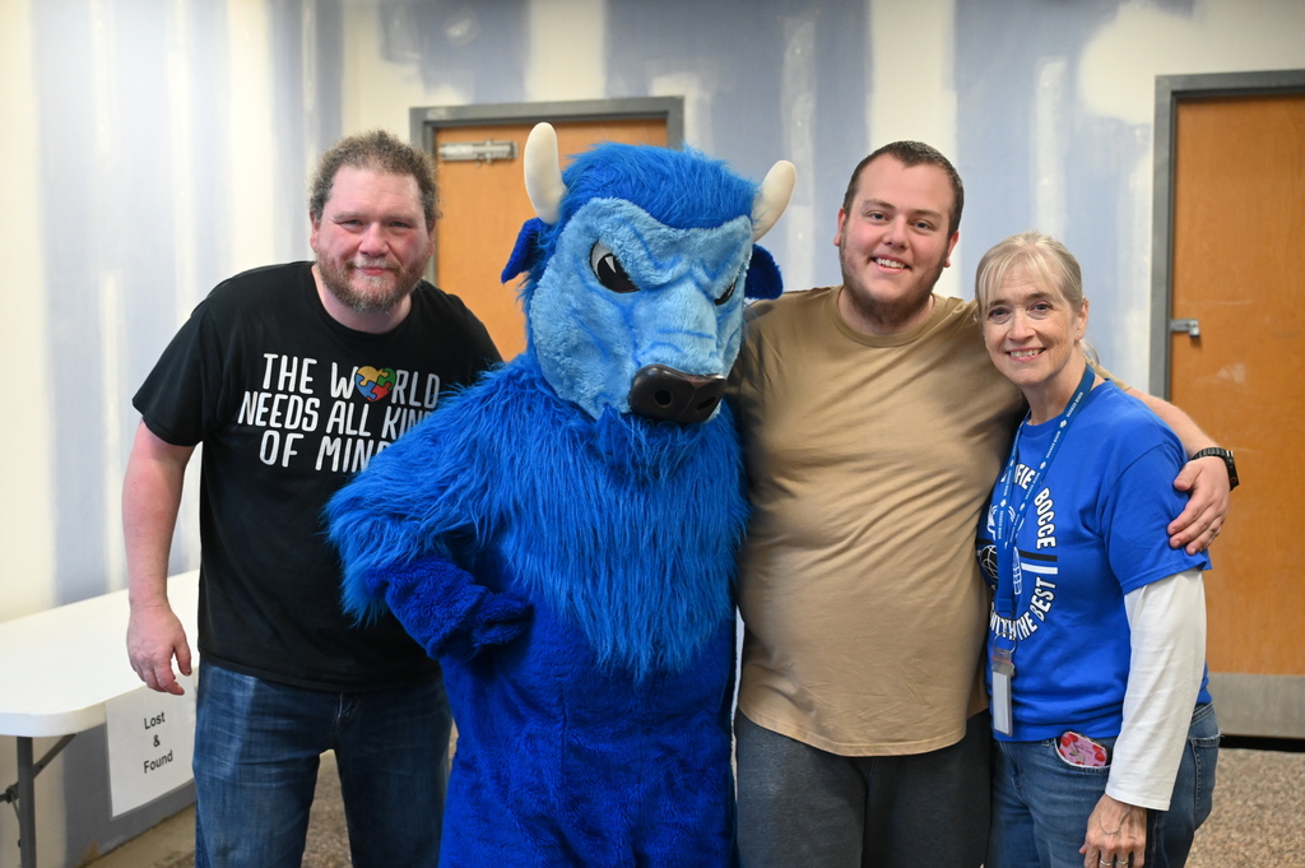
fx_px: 1521
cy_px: 434
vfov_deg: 31.8
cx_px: 652
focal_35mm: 42
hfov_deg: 46.4
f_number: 4
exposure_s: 1/80
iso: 3200
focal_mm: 42
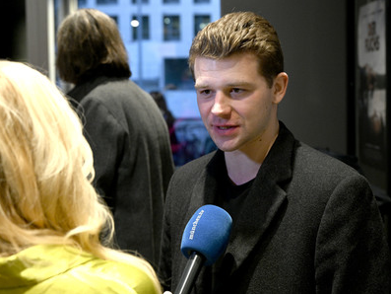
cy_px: 147
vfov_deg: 20.5
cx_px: 201
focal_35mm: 72
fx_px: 814
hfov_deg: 27.0
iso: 2000
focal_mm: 66
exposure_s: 1/125
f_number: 6
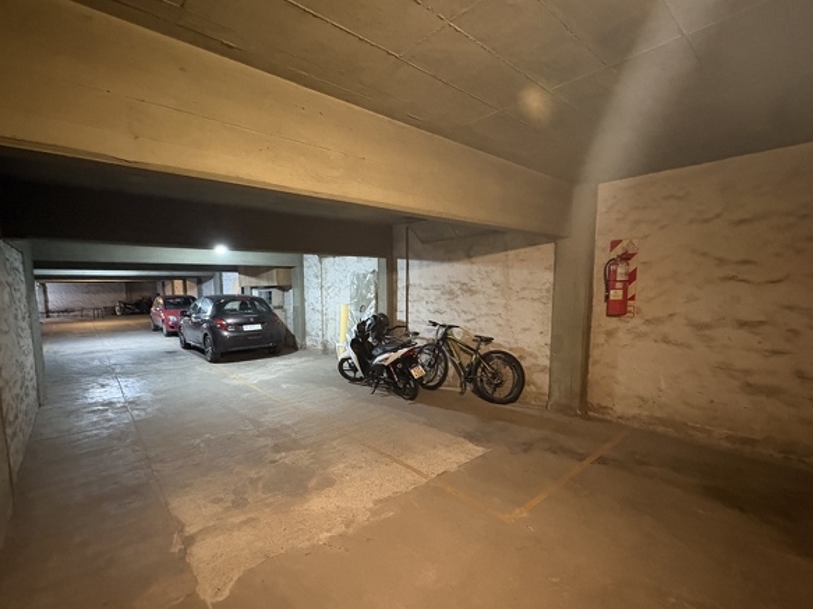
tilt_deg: -7.1
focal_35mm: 16
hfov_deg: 94.2
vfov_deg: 77.9
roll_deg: +1.2
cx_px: 367
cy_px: 330
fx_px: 376
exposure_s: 1/25
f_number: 2.2
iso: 1000
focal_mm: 2.22
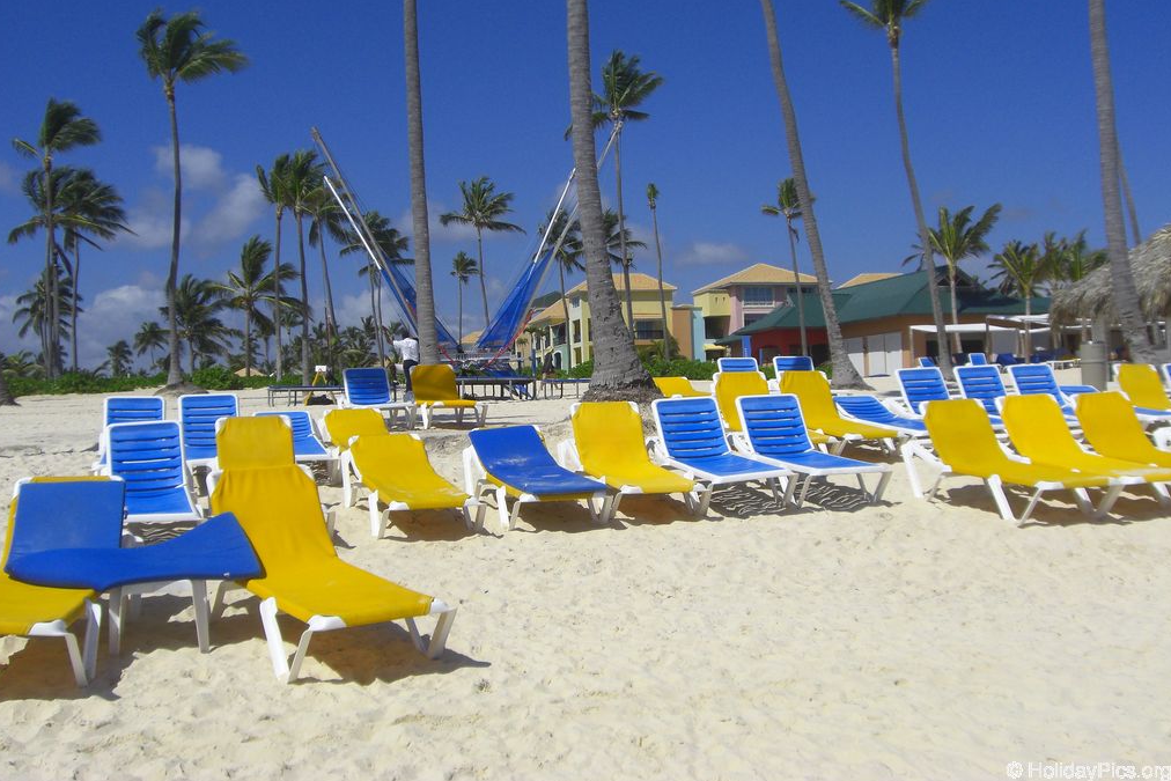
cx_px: 582
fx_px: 1301
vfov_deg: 33.4
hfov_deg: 48.5
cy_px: 345
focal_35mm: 40
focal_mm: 6.2
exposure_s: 1/400
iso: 64
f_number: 8
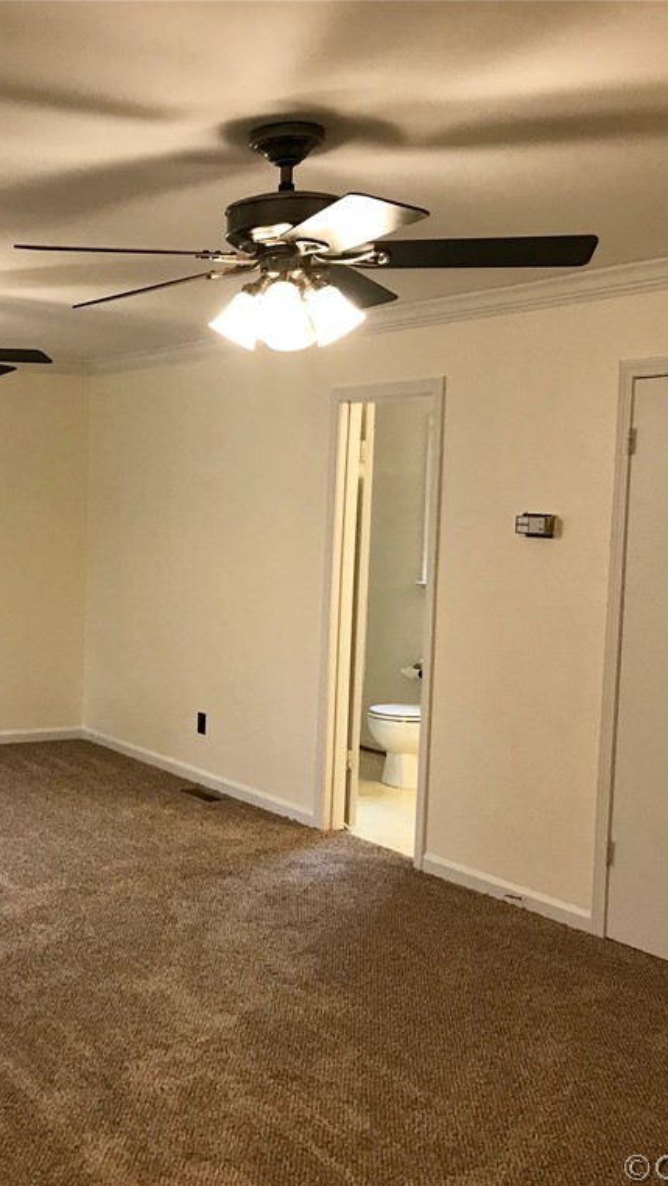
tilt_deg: -4.1
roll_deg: -0.9
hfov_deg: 27.4
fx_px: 1290
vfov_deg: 49.4
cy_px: 596
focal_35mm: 41
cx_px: 5
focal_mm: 3.99
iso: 40
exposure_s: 1/30
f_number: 1.8
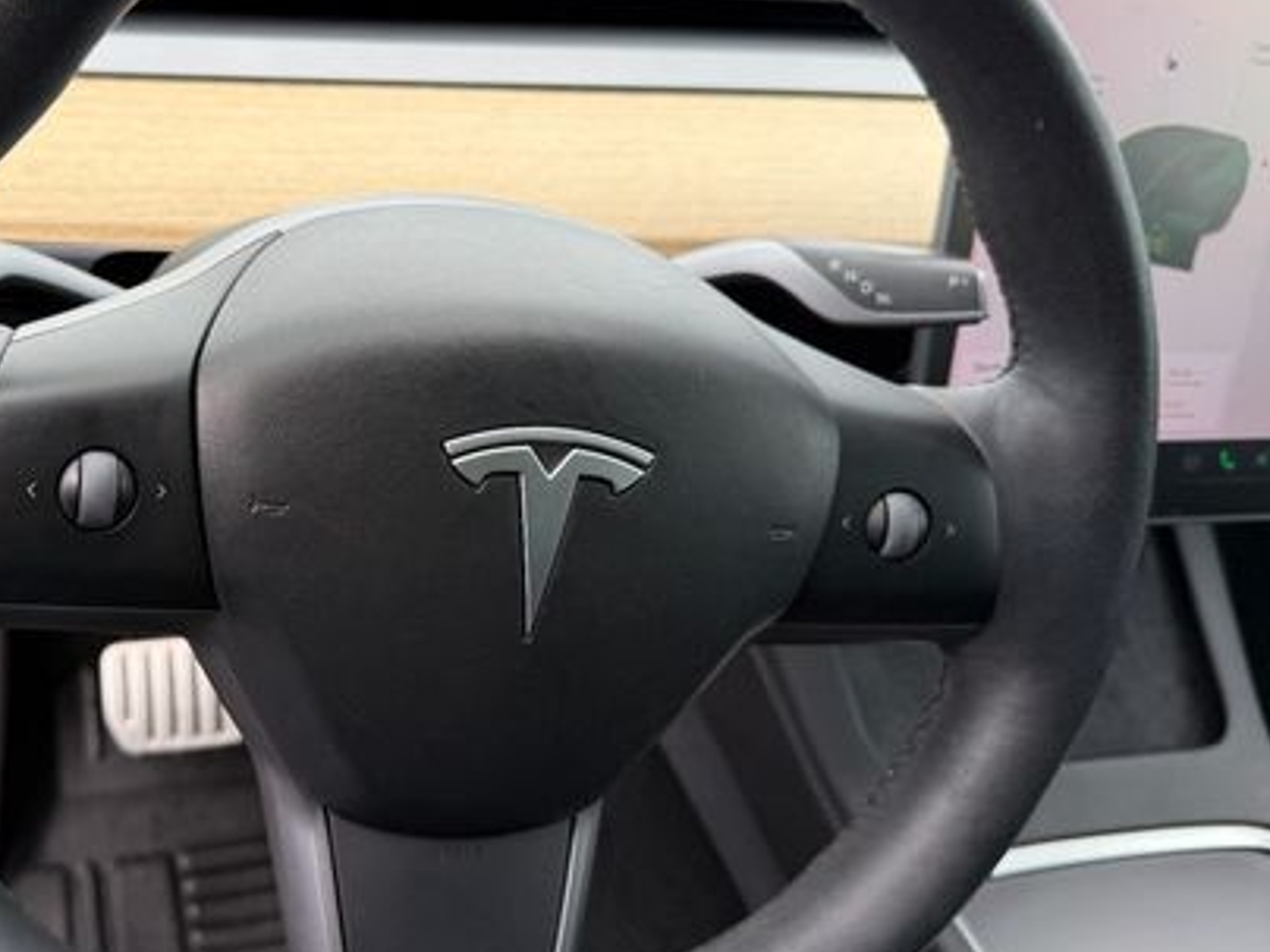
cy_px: 418
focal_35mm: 38
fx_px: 1394
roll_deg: -7.7
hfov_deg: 47.7
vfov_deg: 37.7
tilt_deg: -31.3
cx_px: 365
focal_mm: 6.76
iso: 80
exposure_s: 1/367
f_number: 1.78
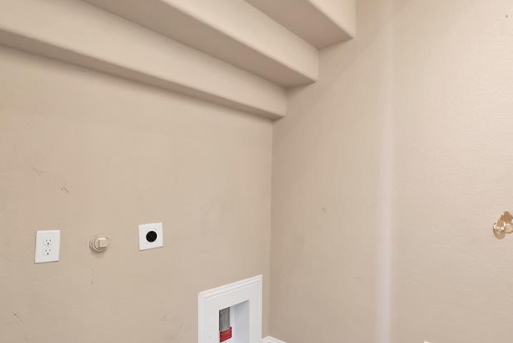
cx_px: 279
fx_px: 285
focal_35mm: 20
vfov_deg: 61.9
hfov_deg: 83.8
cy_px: 188
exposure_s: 1/2.5
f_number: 10
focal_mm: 12
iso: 640
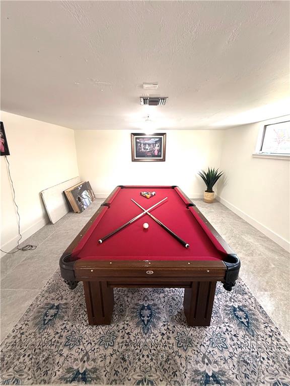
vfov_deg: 102.1
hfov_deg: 85.7
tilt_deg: -15.3
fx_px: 156
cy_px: 193
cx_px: 145
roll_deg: -0.2
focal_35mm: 14
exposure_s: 1/60
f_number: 2.2
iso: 250
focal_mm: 2.22
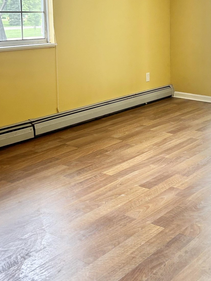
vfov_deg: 34.5
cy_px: 58
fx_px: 439
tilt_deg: -6.7
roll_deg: -1.5
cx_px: 167
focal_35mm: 54
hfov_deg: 26.6
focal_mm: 5.7
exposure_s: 1/120
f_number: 1.5
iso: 50
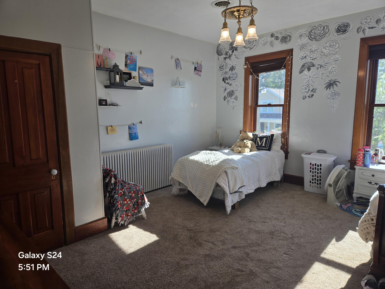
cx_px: 192
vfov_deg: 58.9
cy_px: 144
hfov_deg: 73.9
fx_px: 256
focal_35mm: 23
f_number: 1.8
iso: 25
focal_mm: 5.4
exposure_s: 1/170
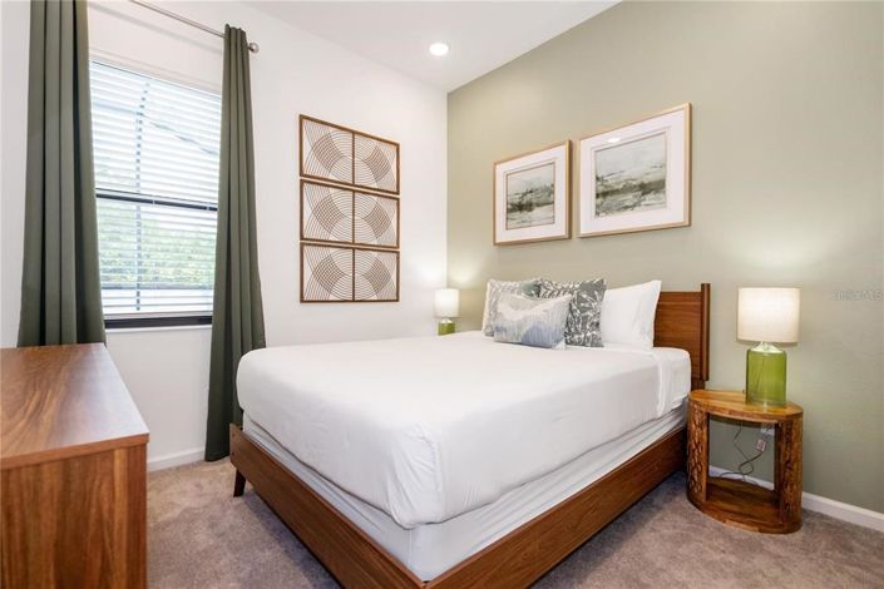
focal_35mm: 16
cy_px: 294
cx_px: 442
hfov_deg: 96.7
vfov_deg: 73.7
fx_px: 393
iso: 200
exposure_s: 1/60
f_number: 4
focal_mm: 16
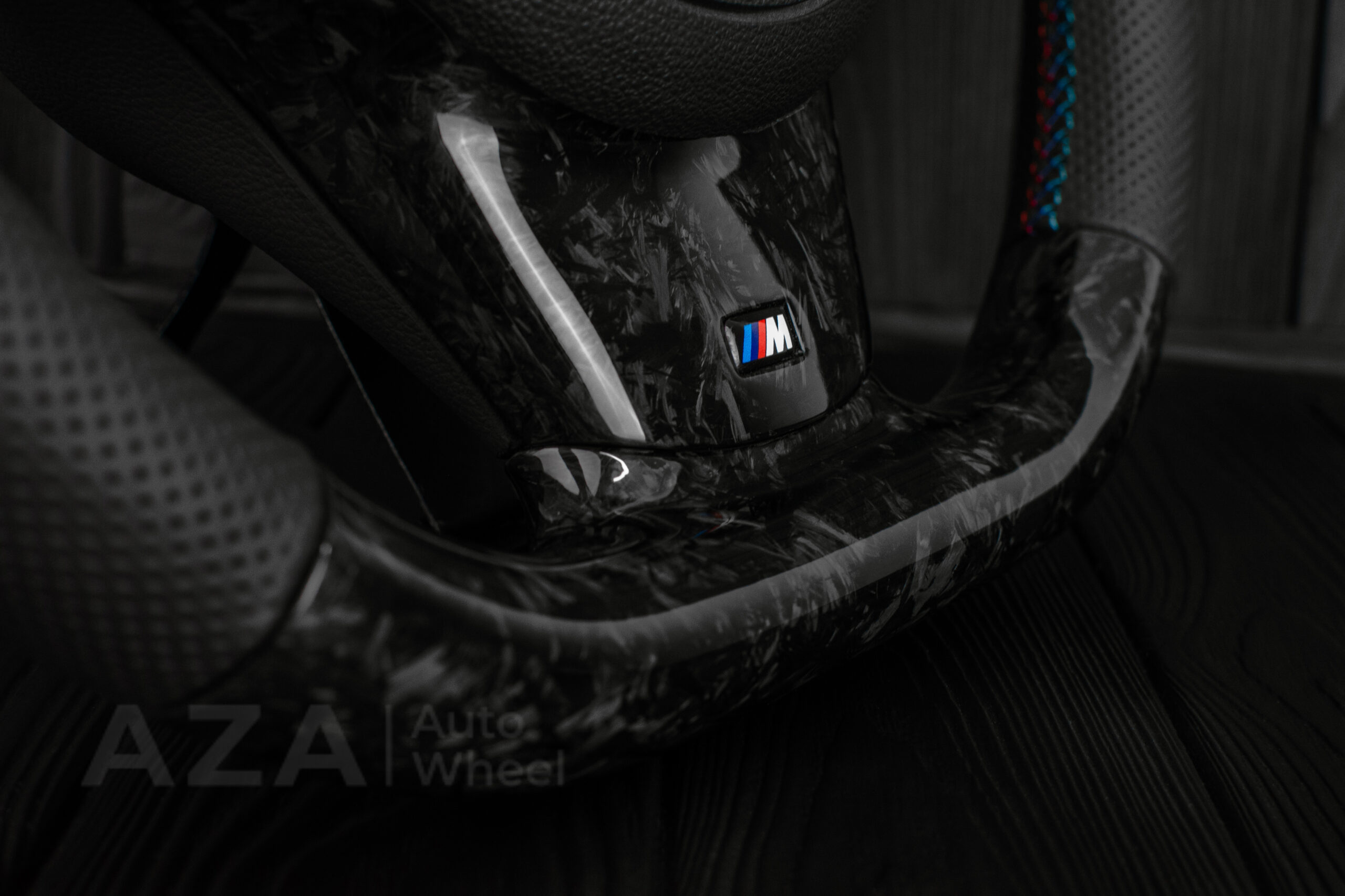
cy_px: 448
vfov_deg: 25.8
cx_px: 672
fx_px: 1961
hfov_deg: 37.8
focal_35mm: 52
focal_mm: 35
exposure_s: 1/125
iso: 500
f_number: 6.3
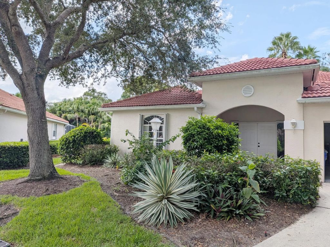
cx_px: 165
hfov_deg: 71.6
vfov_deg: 56.8
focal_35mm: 24
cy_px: 124
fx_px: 229
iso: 27
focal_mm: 4.53
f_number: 1.7
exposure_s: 1/1433
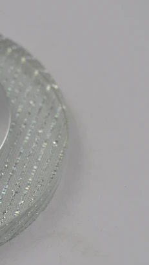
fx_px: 914
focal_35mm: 130
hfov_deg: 9.0
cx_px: -101
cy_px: 127
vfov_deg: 16.5
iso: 125
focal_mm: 34
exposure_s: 1/125
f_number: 5.6
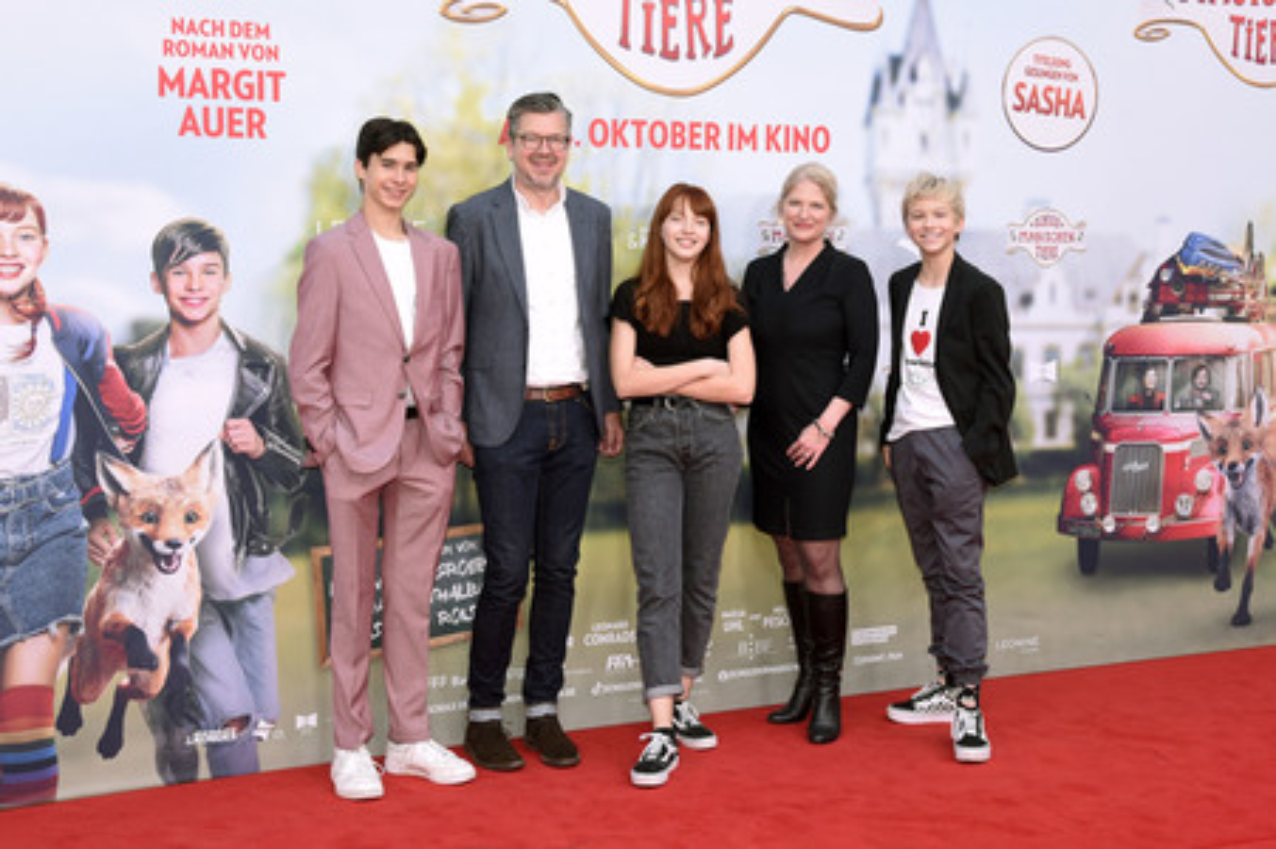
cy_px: 424
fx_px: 1417
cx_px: 638
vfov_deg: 33.4
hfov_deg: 48.5
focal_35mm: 40
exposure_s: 1/160
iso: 400
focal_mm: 40
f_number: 6.3
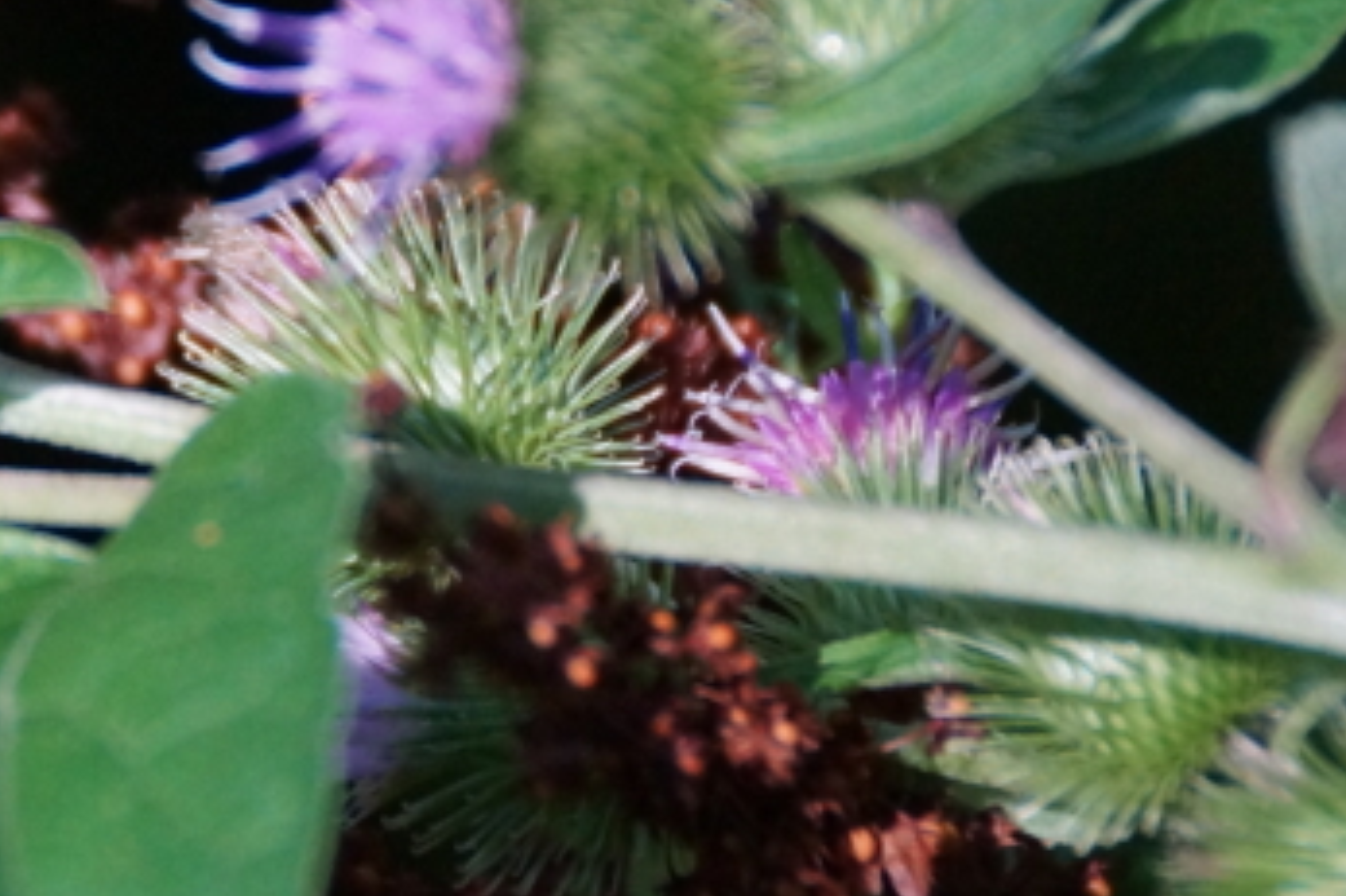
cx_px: -52
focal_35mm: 1081
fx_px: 40396
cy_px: 12
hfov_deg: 1.9
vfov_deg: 1.3
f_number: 6.3
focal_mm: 250
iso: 1600
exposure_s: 1/250
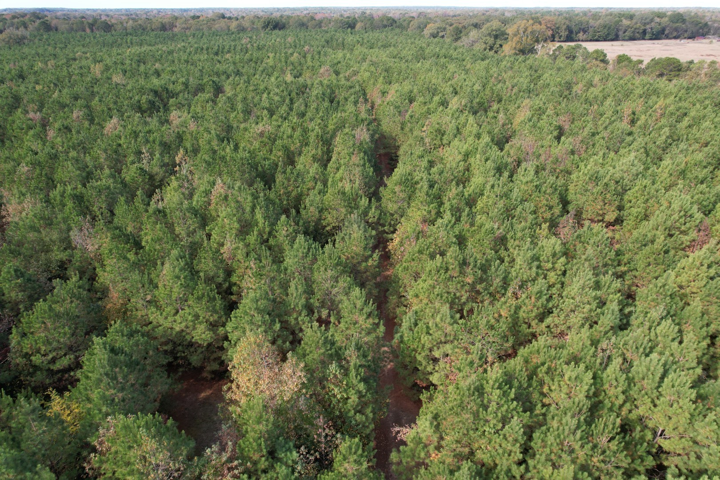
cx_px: 360
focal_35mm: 22
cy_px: 240
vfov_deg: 57.2
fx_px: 440
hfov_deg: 78.6
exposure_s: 1/500
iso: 120
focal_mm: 8.38
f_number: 2.8
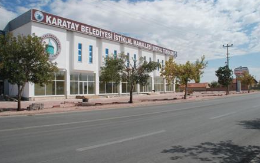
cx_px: 129
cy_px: 83
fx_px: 198
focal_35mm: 28
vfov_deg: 44.6
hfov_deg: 66.4
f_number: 11
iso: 320
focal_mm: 18
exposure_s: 1/500
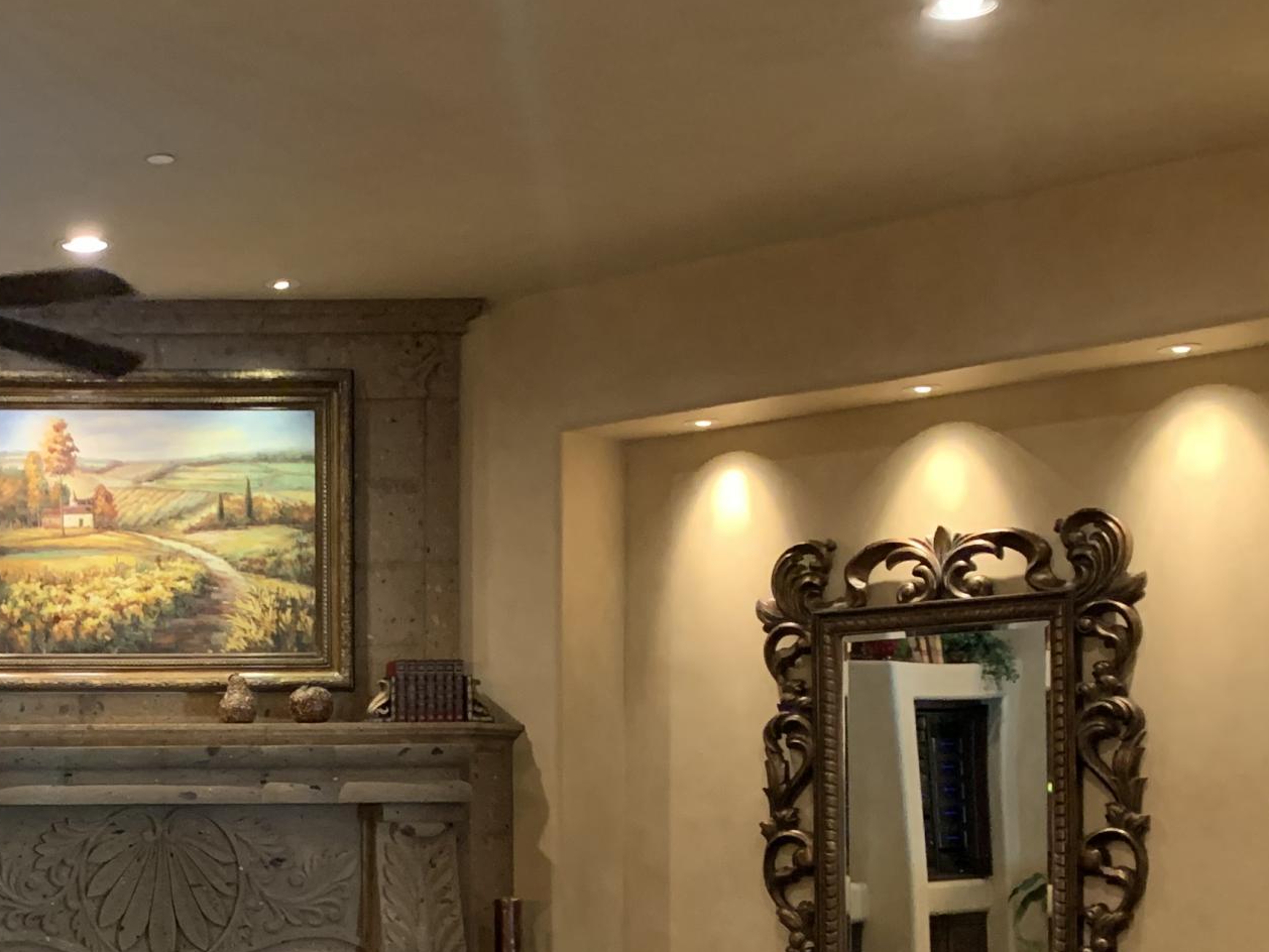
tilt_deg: -0.7
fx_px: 2273
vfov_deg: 22.8
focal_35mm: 62
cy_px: 921
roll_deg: +1.2
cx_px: 142
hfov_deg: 29.9
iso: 320
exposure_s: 1/30
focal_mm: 4.25
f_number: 1.8
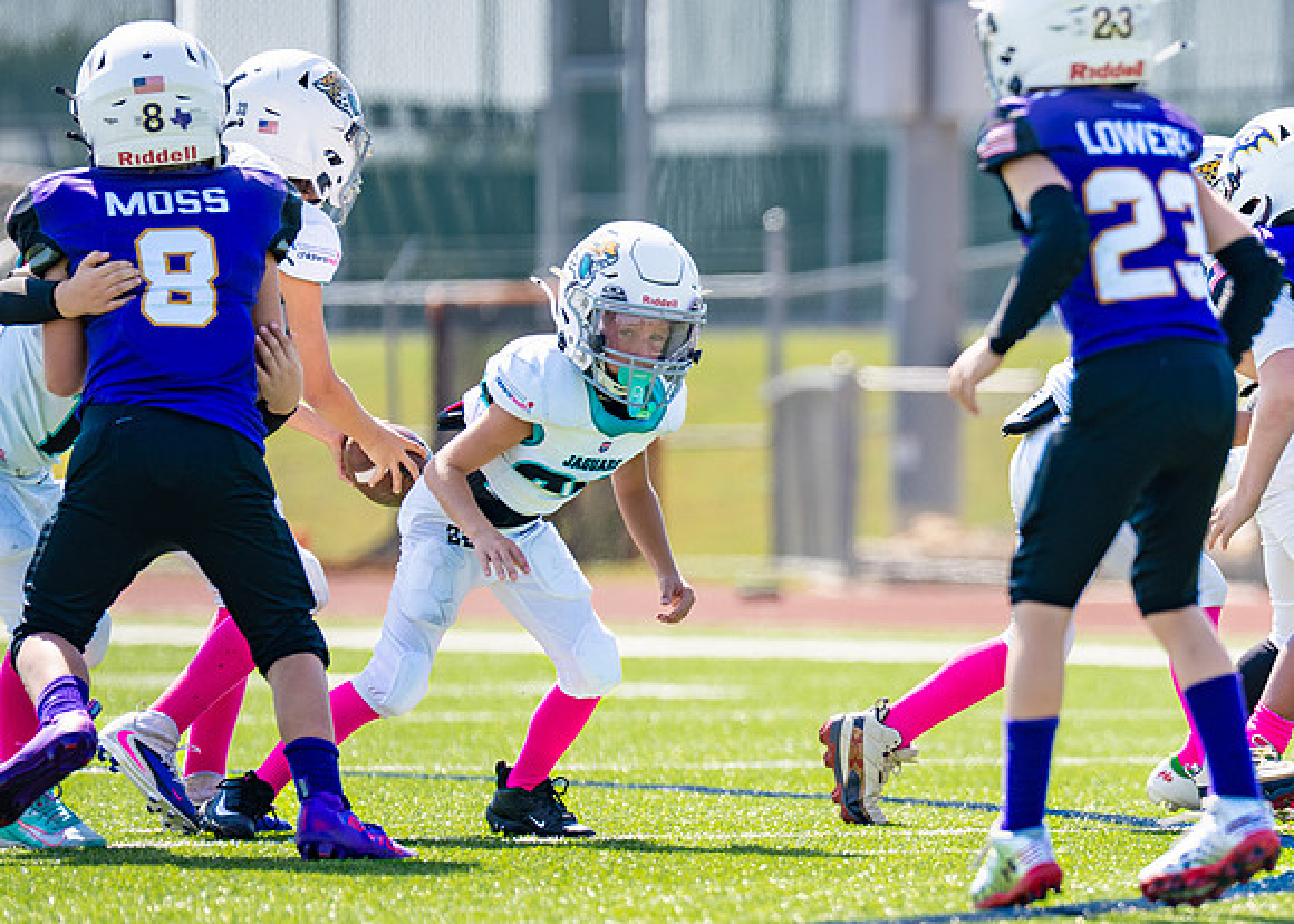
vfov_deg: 4.2
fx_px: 12697
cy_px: 490
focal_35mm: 346
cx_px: 1121
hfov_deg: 5.8
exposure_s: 1/1250
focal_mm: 200
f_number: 2.8
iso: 100
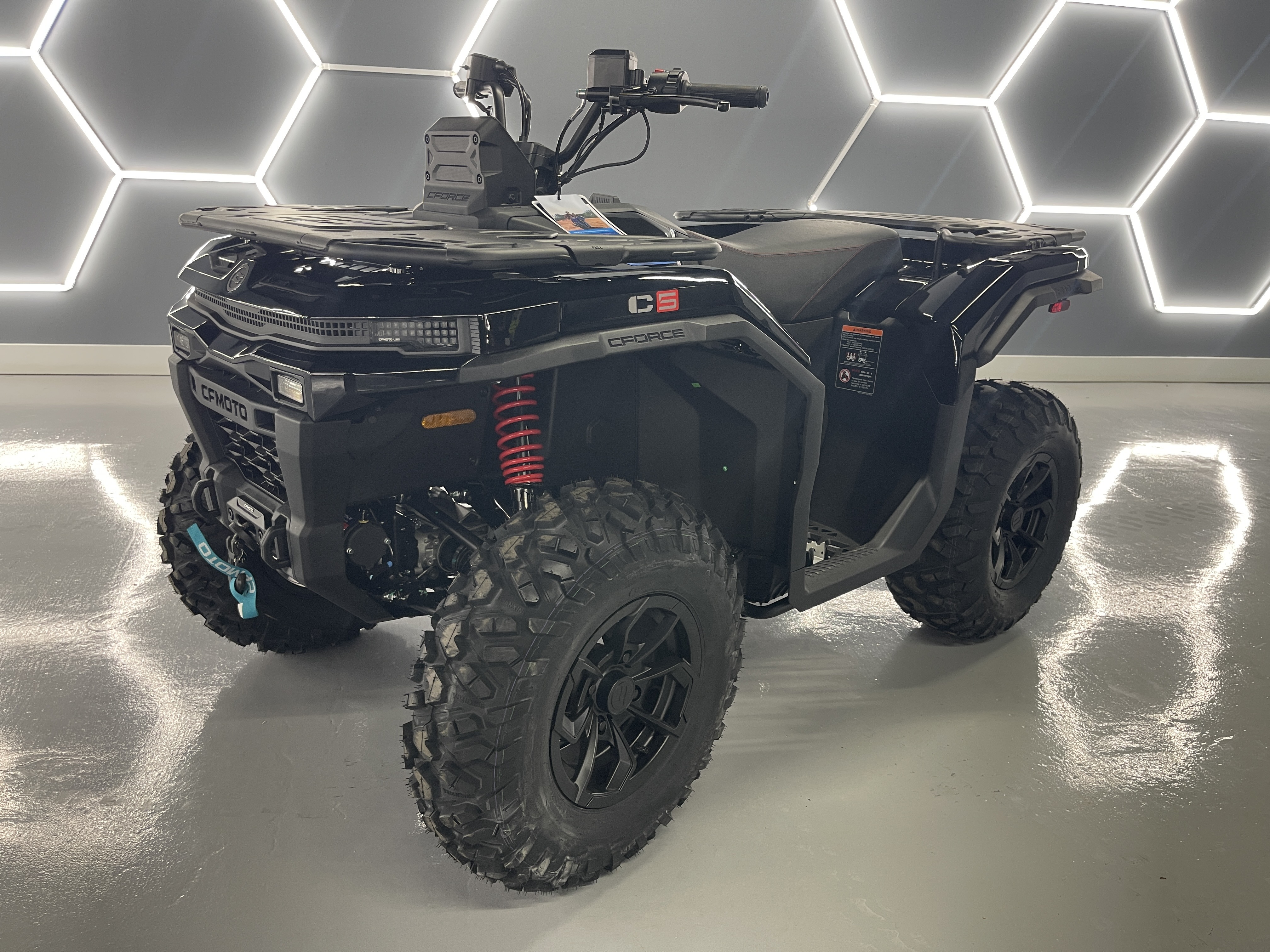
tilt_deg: -19.3
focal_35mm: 25
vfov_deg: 54.9
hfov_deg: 69.4
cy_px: 476
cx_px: 635
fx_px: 917
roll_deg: -2.5
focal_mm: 5.1
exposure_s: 1/60
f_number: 1.6
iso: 80
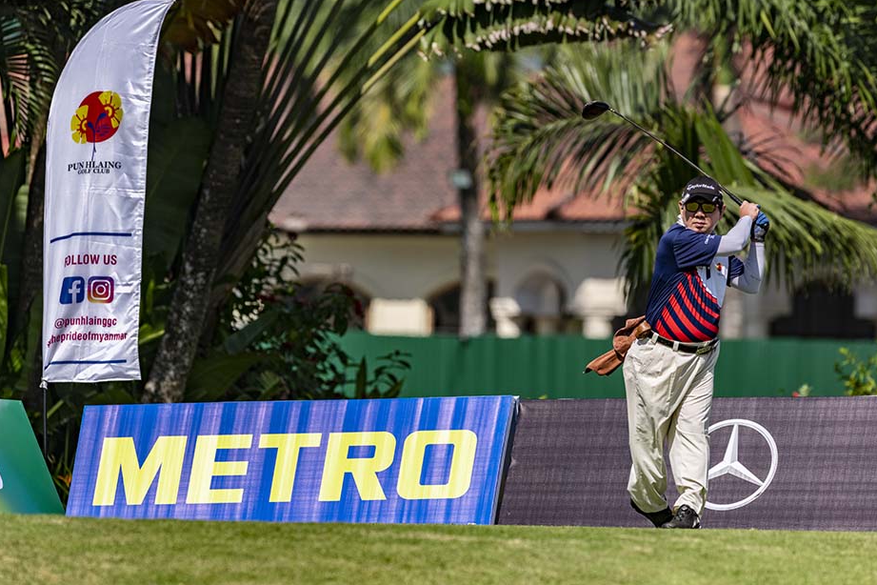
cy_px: 296
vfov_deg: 3.3
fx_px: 10158
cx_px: 453
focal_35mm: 417
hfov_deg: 4.9
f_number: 5.6
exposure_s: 1/3200
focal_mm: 400
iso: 360
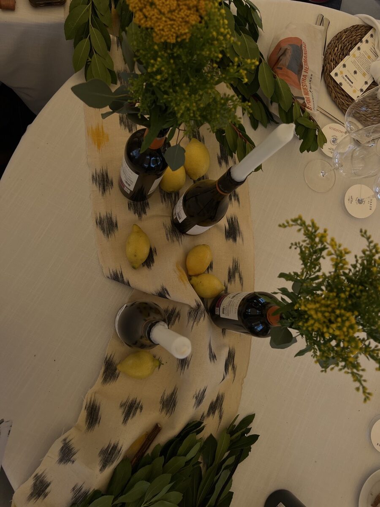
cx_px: 190
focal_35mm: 26
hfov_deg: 53.1
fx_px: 381
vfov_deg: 67.3
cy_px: 254
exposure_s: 1/1311
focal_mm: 5.7
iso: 50
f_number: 1.5
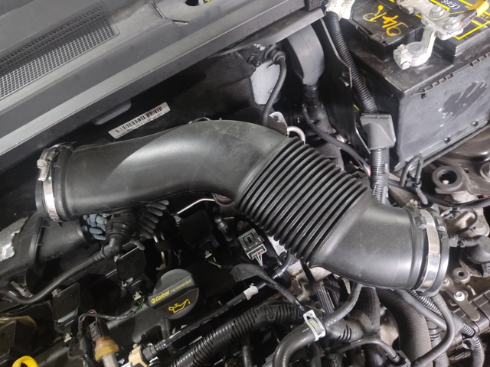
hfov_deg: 69.4
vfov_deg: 54.9
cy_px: 184
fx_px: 354
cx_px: 245
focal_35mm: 25
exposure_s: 1/20
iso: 1480
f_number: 1.79
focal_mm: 4.71
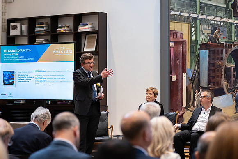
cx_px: 119
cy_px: 80
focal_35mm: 102
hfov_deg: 20.0
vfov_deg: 13.4
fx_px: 673
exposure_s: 1/320
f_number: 2.8
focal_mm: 100
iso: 1600
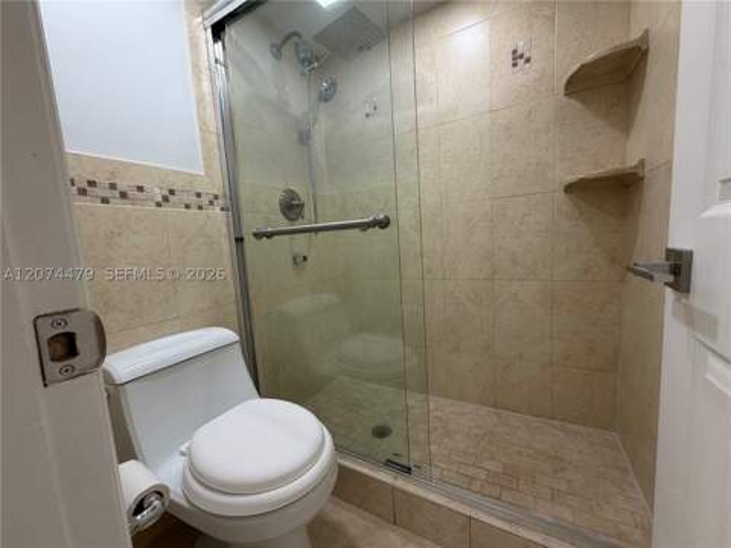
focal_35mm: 14
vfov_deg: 85.7
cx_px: 366
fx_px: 296
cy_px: 274
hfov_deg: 102.1
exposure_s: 1/120
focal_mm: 2.22
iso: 160
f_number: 2.2
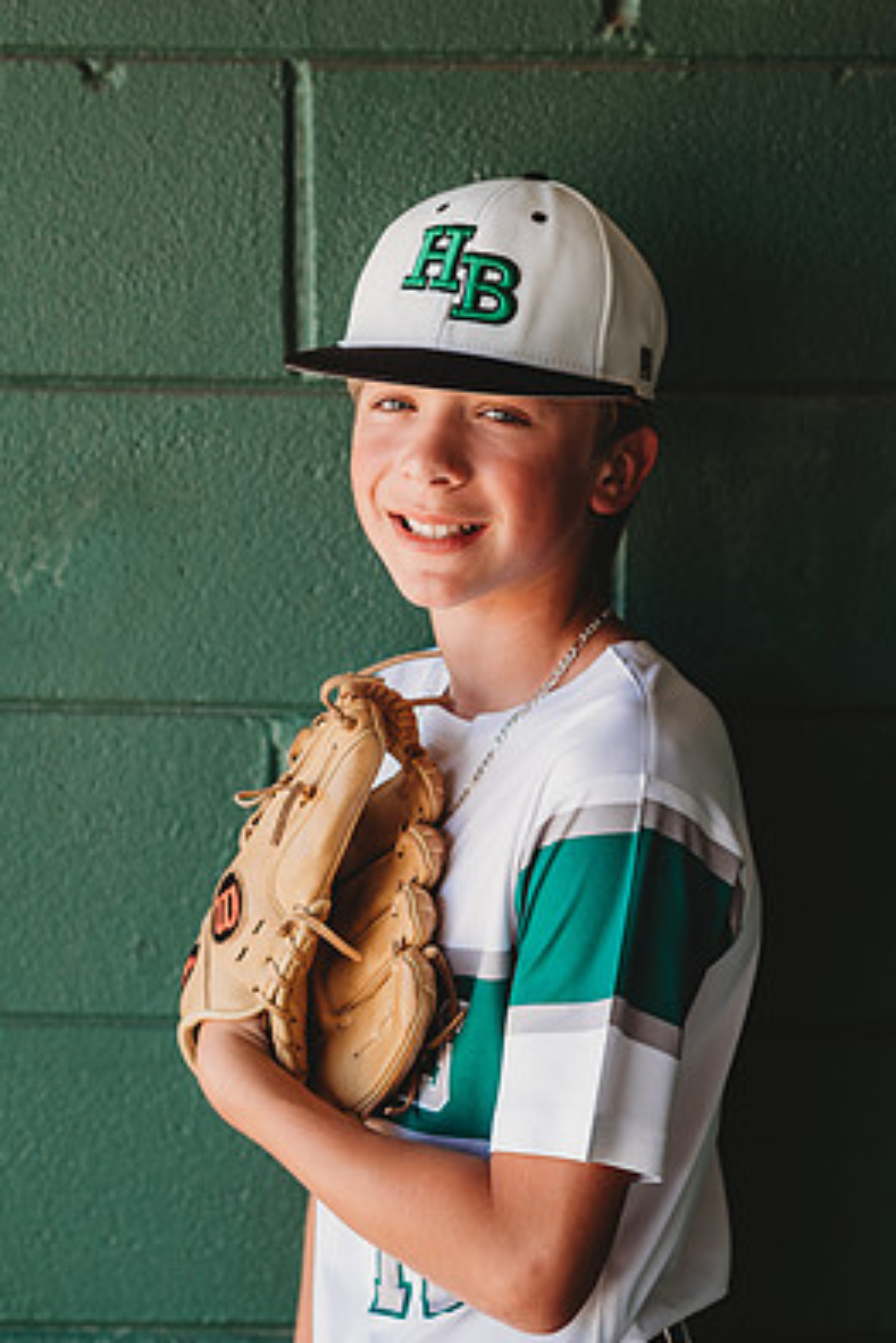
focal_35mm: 97
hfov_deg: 14.1
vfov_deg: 21.0
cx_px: 497
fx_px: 3618
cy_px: 620
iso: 100
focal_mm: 85
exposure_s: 1/160
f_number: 2.8
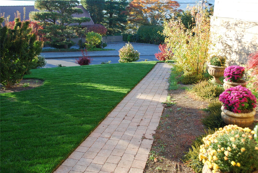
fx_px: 258
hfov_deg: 53.1
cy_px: 86
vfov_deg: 37.0
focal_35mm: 36
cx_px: 129
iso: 200
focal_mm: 24
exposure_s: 1/100
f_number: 5
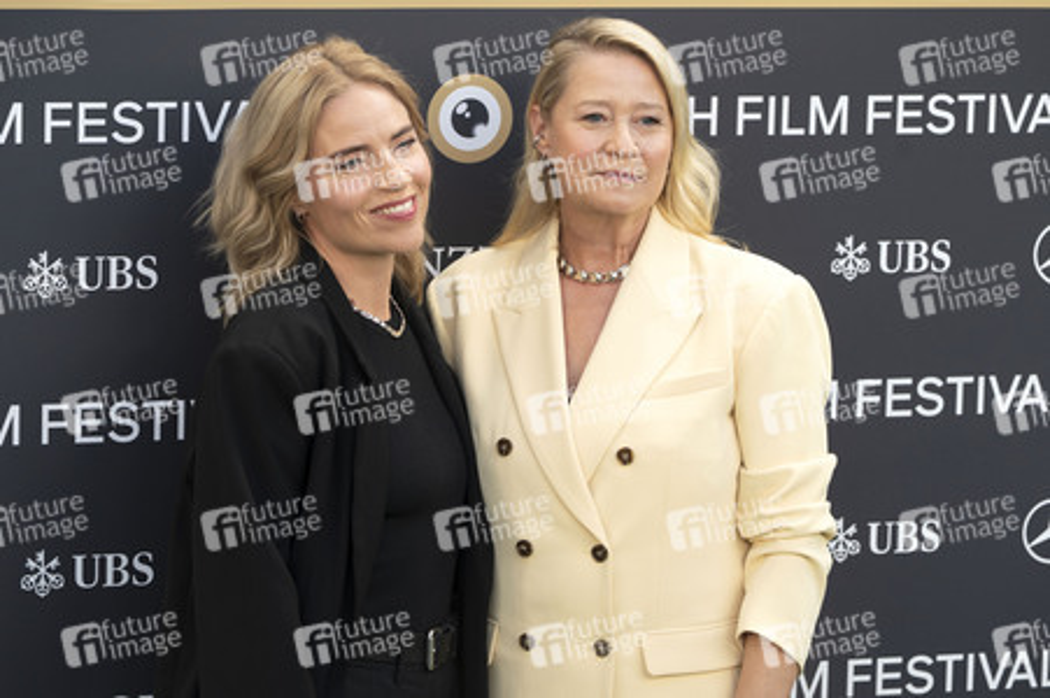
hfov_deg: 14.3
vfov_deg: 9.5
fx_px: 4197
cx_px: 525
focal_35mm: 144
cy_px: 349
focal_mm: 144
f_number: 5.6
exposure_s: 1/200
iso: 400
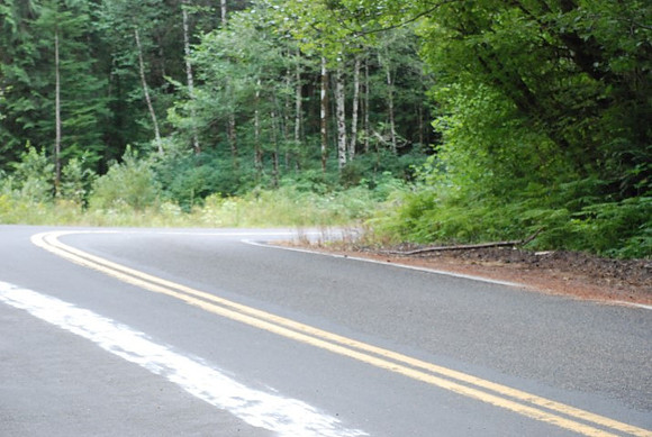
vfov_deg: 14.8
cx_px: 326
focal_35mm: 93
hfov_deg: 21.9
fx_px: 1687
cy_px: 218
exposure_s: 1/100
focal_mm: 62
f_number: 5.3
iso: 1600
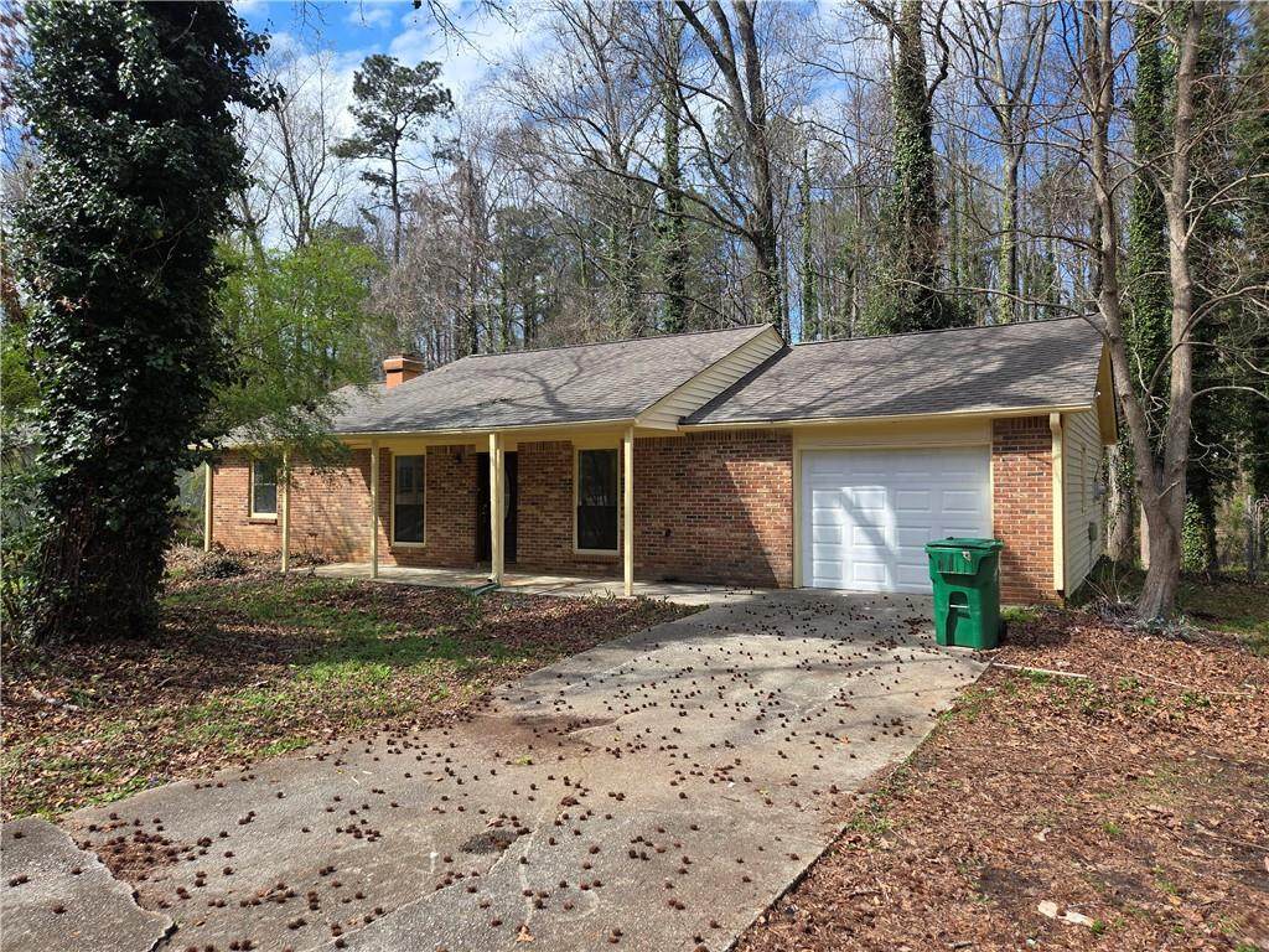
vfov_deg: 58.9
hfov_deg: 73.9
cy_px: 476
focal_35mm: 23
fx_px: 843
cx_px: 634
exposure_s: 1/2851
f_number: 1.8
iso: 80
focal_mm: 5.4
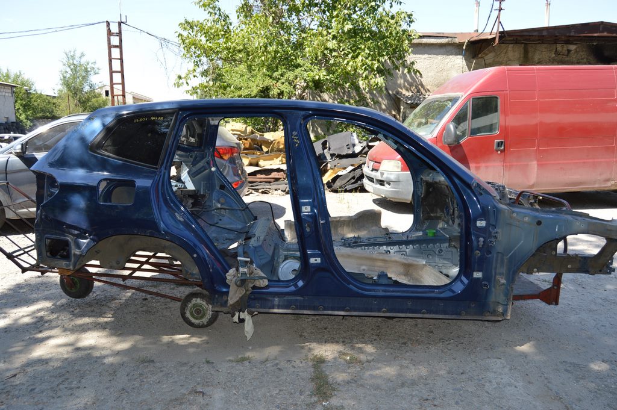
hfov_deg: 67.4
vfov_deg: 47.9
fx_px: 462
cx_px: 308
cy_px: 205
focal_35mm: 27
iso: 100
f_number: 5
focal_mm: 18
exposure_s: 1/200
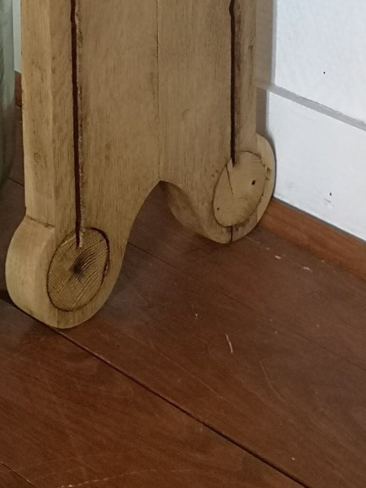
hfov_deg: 12.0
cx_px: -10
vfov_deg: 15.2
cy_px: -185
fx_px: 1721
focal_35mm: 122
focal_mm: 5.58
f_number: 1.8
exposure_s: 1/45
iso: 160
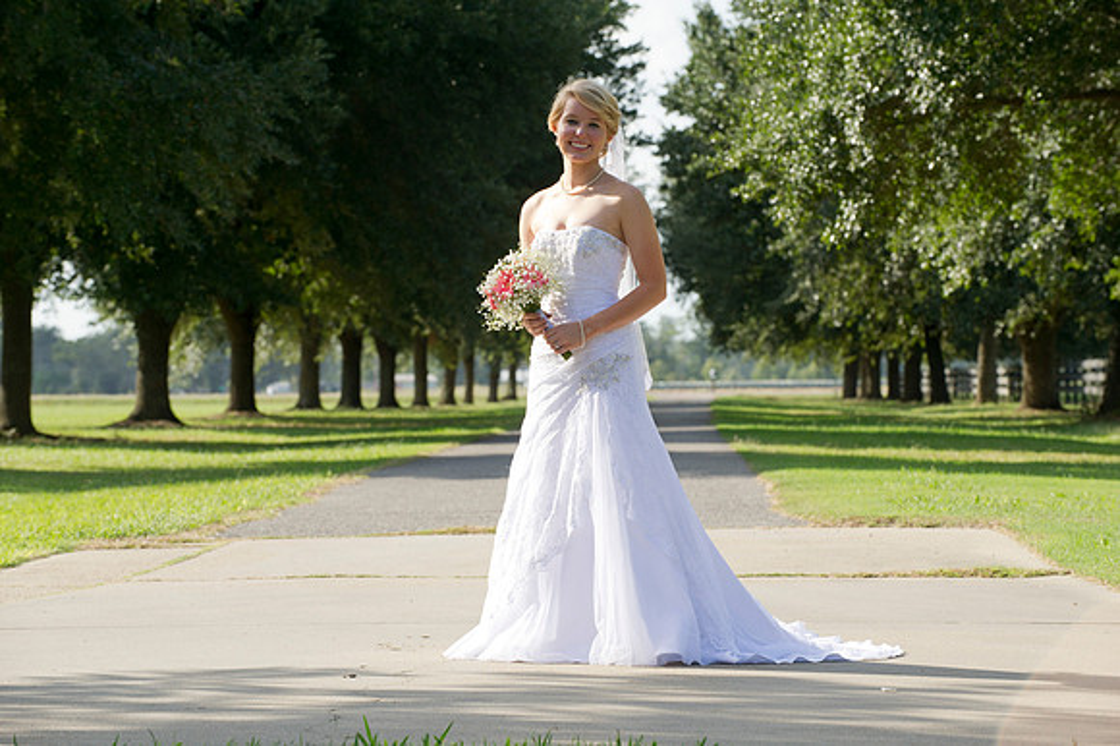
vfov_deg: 9.8
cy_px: 373
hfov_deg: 14.7
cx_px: 560
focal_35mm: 140
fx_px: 4353
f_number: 7.1
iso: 250
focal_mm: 140
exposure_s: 1/250
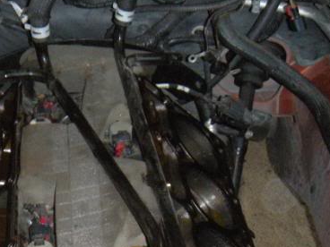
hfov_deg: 25.0
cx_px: 42
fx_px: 725
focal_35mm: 76
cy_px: 262
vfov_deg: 18.7
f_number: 3.8
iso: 400
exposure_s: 1/60
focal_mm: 5.9
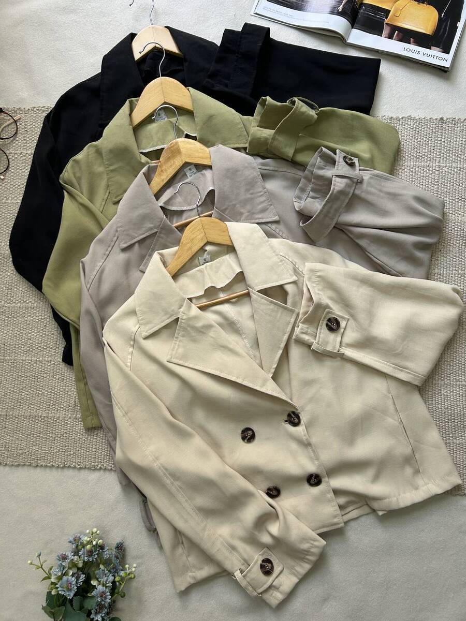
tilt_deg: -82.3
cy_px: 310
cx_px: 233
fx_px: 467
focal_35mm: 26
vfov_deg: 67.3
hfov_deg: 53.1
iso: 64
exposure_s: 1/100
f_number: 1.5
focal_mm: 5.7
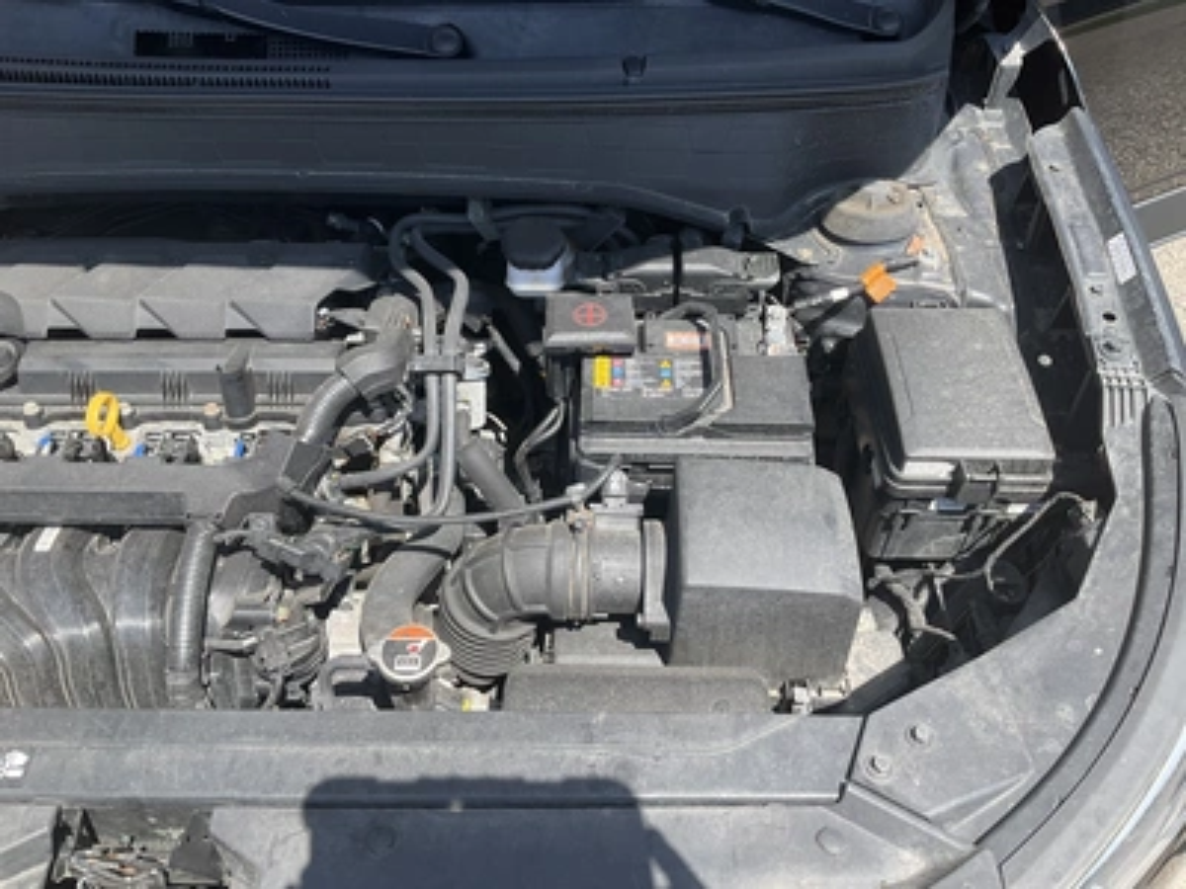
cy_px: 444
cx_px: 593
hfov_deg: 61.7
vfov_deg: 48.2
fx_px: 994
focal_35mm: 29
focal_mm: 3
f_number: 1.8
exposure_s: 1/642
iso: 25
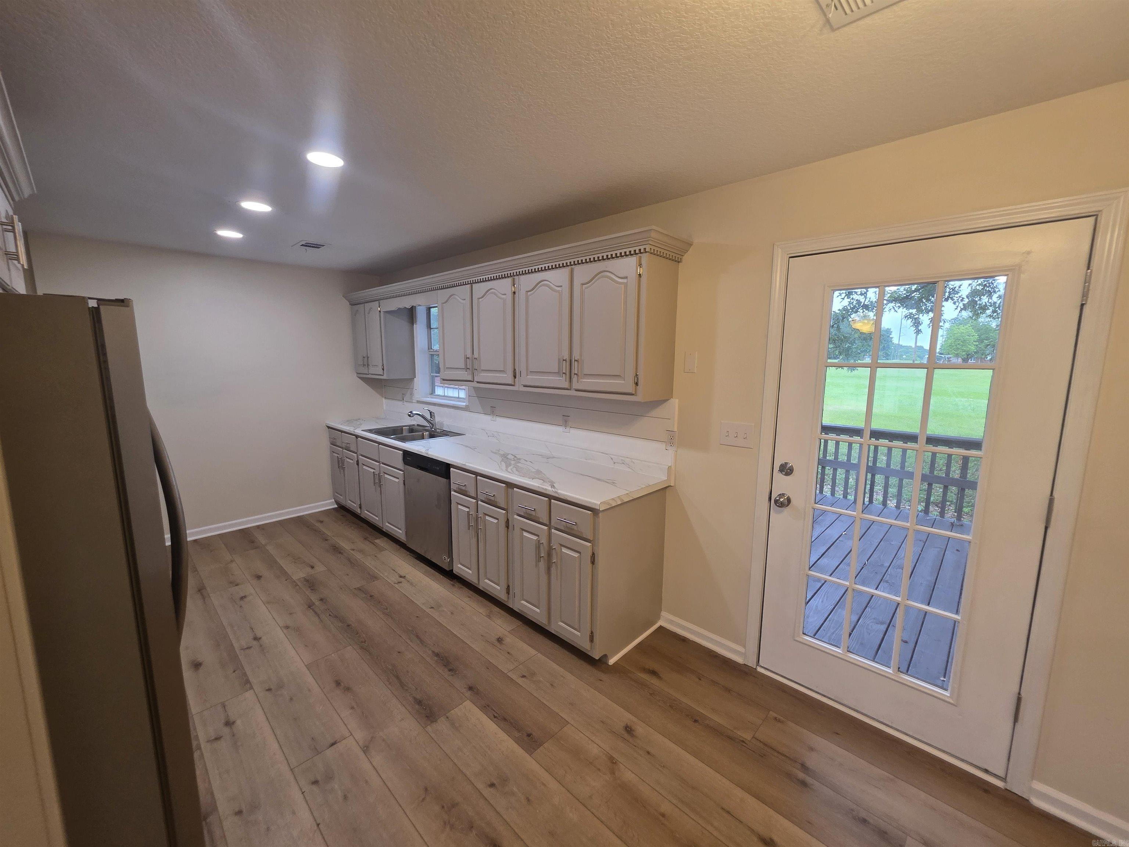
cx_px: 564
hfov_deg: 106.2
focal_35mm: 13
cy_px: 424
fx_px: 424
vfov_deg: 89.9
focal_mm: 2.2
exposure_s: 1/120
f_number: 1.9
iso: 200
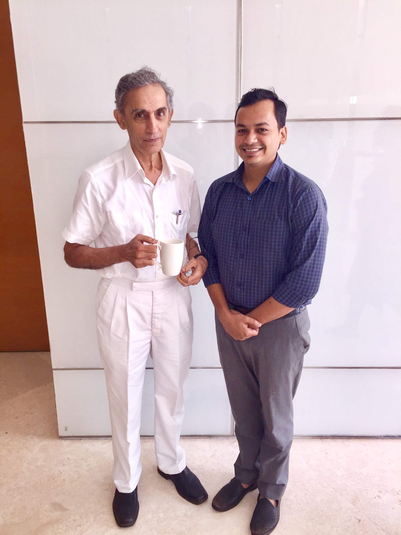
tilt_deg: -16.9
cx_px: 200
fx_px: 448
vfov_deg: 61.7
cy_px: 268
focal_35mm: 29
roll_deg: +0.9
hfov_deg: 48.2
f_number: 2.2
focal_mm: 4.15
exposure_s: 1/38
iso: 32
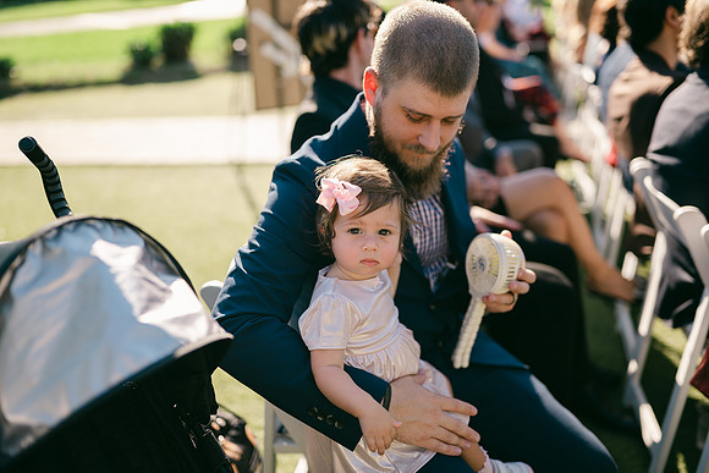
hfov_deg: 54.4
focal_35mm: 35
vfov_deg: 37.9
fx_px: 689
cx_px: 354
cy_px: 236
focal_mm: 35
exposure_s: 1/1600
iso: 64
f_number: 1.4
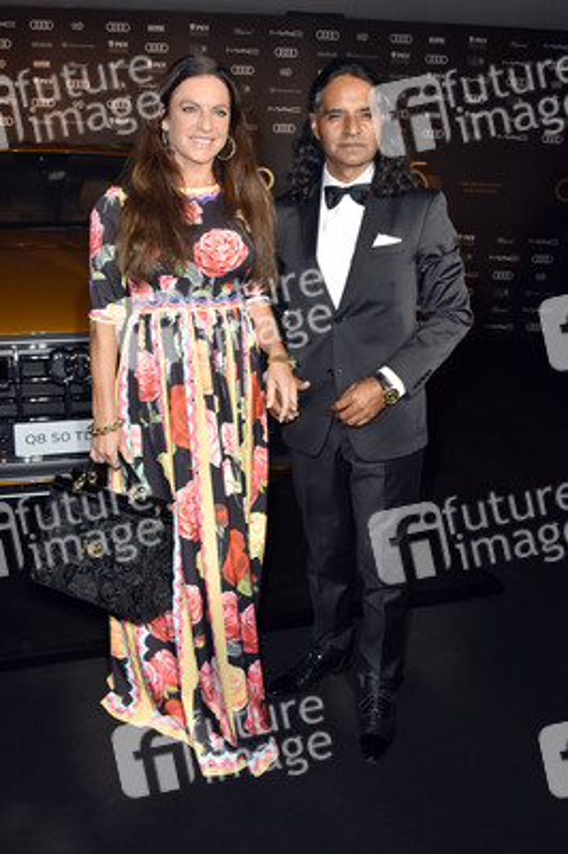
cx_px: 284
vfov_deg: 58.8
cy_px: 427
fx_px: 759
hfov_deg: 41.0
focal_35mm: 32
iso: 1250
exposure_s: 1/200
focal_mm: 32
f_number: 6.3
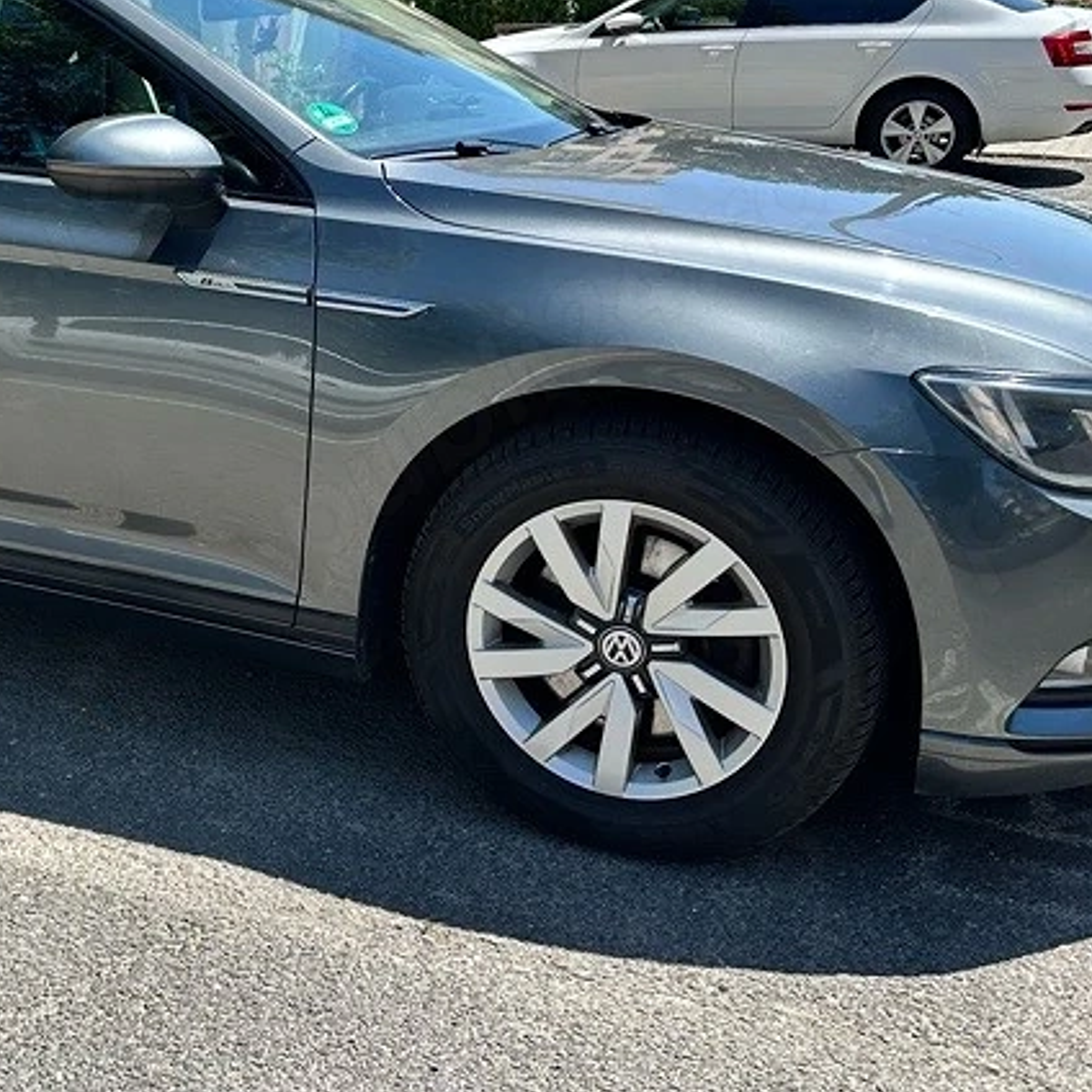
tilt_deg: -12.7
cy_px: 379
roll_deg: +1.3
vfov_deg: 33.8
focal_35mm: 50
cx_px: 54
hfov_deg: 31.9
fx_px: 1785
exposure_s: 1/2299
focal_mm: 6.86
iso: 80
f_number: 1.78
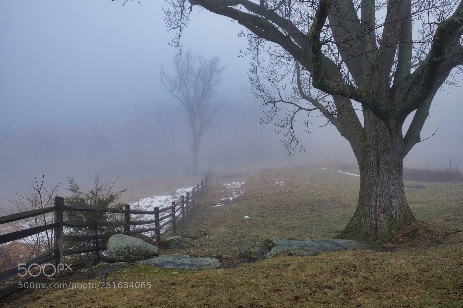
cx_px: 232
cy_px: 154
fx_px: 309
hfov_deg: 73.8
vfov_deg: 53.1
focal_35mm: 24
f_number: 8
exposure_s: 1/105
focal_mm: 16
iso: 200
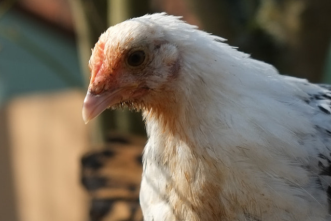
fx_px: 1821
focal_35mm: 198
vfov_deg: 6.9
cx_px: 284
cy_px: 201
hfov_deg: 10.3
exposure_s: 1/1000
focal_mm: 52.7
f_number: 4
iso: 200
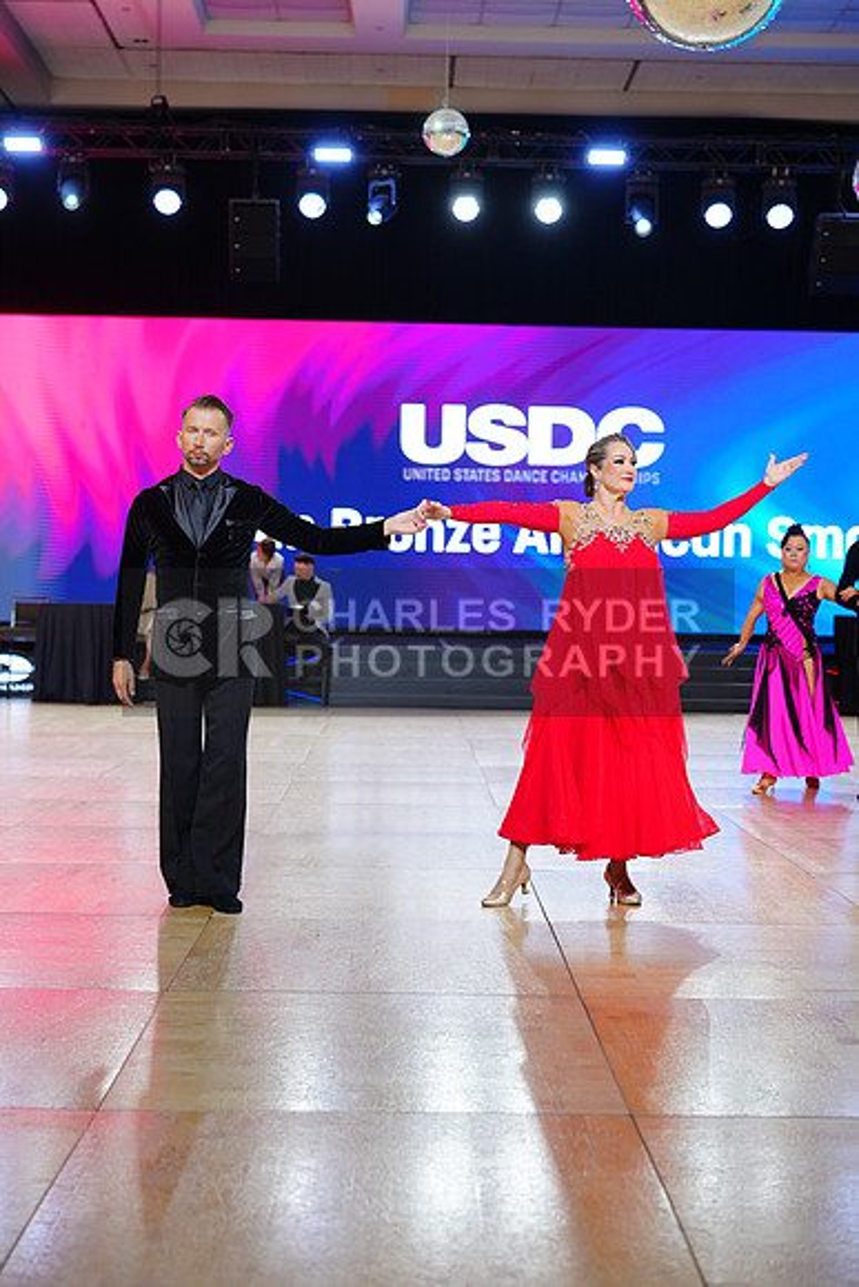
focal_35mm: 50
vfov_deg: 39.6
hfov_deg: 27.0
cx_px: 430
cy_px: 644
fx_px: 1788
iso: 400
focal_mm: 50
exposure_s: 1/400
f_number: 2.8
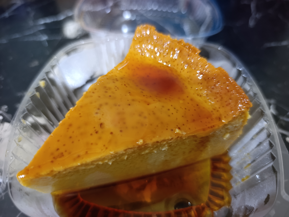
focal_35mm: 23
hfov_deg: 73.8
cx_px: 144
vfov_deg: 59.0
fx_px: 192
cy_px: 108
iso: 5000
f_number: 1.6
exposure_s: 1/25
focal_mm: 6.14
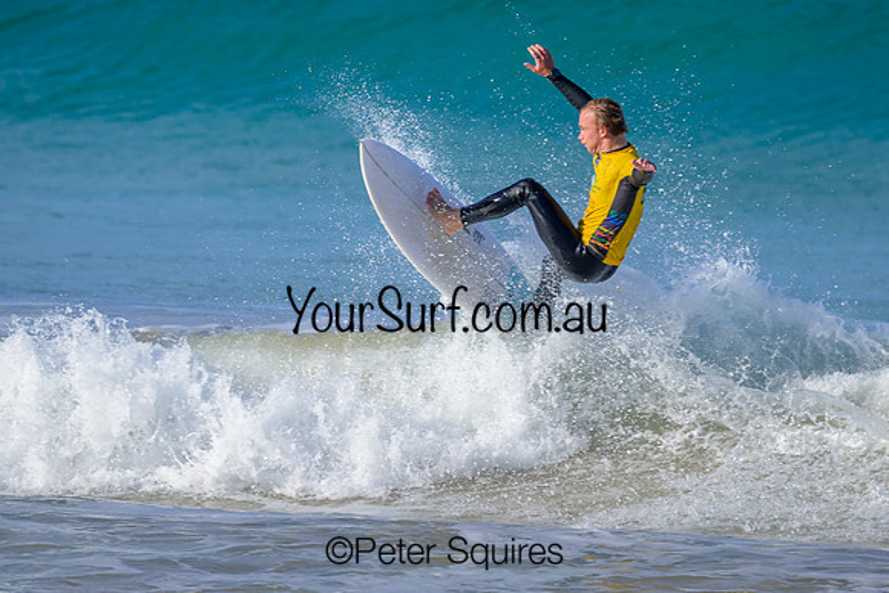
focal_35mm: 1098
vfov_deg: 1.3
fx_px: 27130
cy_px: 186
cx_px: 566
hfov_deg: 1.9
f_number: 6.3
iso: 280
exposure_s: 1/2000
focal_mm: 800
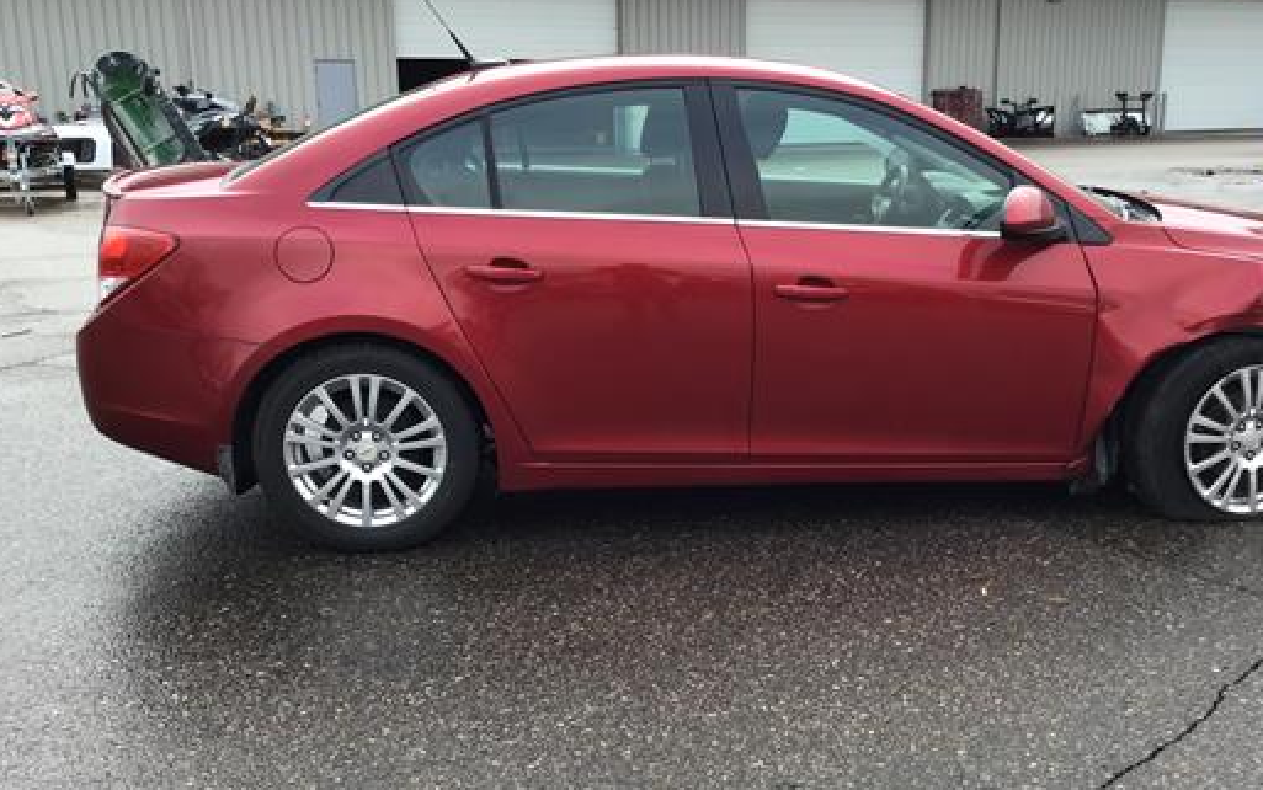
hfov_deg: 48.0
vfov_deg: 31.2
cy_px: 460
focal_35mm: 41
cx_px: 731
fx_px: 1412
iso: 25
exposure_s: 1/153
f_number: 2.4
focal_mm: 3.3
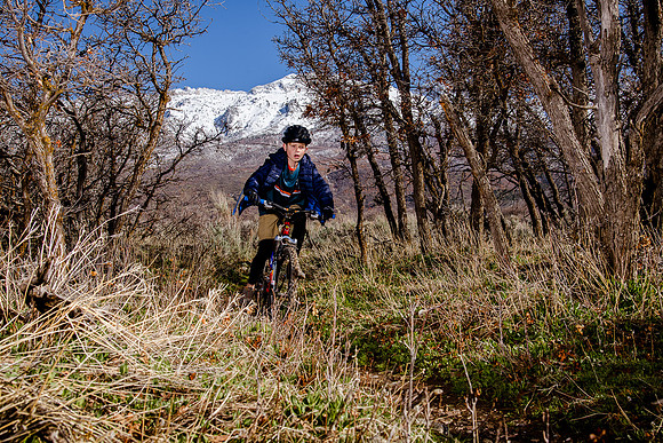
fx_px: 737
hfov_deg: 48.4
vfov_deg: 33.4
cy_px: 222
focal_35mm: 40
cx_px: 332
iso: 200
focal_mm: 40
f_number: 9
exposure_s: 1/400
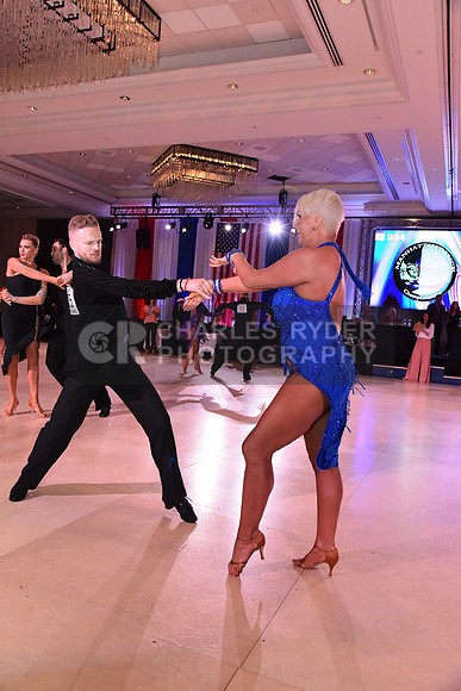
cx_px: 230
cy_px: 346
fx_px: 576
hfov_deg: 43.6
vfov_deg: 61.9
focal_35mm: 30
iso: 2500
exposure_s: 1/320
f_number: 6.3
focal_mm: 30
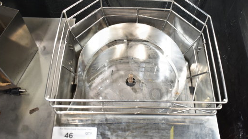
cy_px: 68
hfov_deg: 53.9
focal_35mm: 37
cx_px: 139
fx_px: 243
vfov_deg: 32.0
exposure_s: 1/30
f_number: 3.5
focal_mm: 20
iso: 320
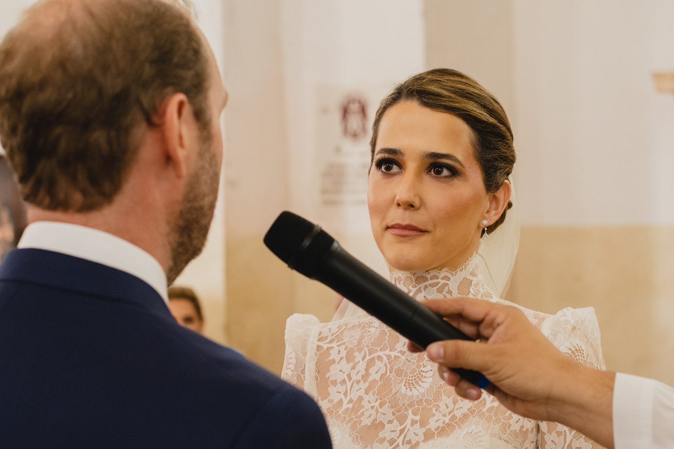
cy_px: 233
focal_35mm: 75
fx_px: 1404
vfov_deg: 18.2
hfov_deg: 27.0
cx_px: 368
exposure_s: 1/200
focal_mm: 50
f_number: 4
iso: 2500
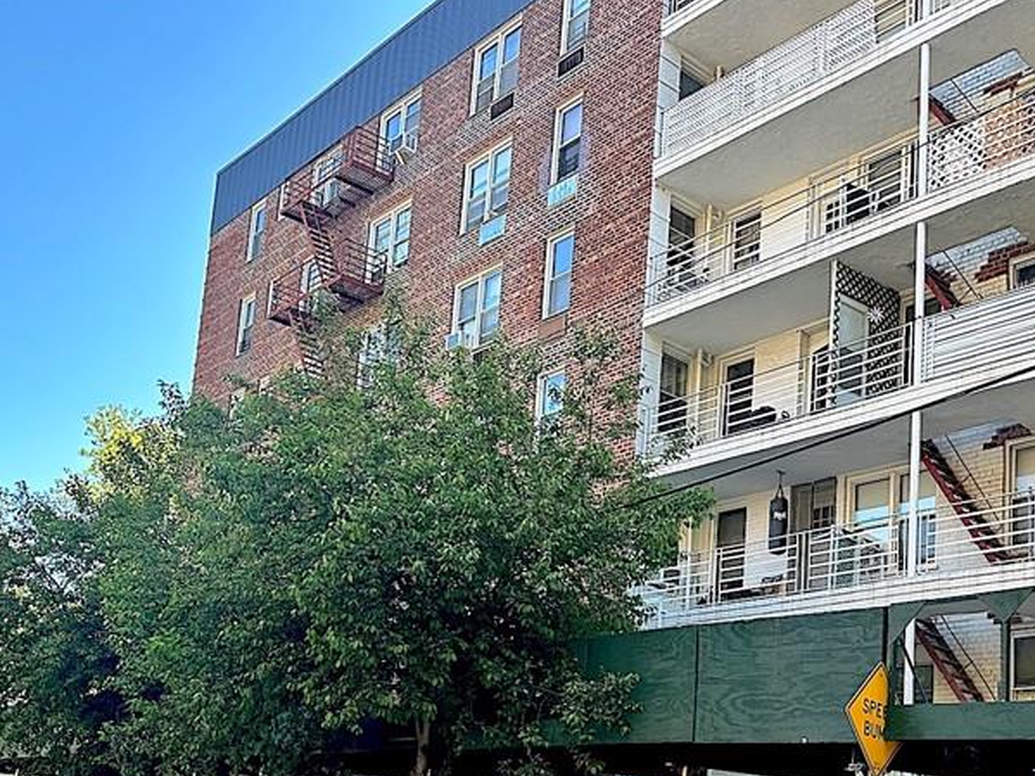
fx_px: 1226
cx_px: 657
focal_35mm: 41
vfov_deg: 34.0
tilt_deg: +9.4
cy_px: 630
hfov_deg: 45.3
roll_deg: -3.4
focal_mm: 6.86
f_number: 1.78
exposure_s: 1/561
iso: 80
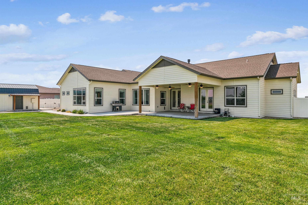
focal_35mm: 20
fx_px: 173
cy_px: 102
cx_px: 154
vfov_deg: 61.4
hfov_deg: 83.4
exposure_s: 1/200
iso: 400
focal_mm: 20.2
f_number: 14
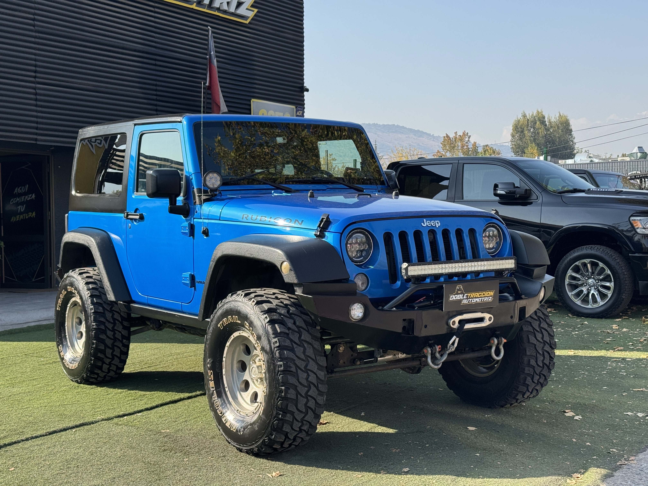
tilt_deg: -0.6
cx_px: 324
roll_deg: +0.4
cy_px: 243
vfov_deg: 30.3
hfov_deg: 39.7
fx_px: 899
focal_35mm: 48
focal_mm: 6.76
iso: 64
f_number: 1.78
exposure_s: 1/1597
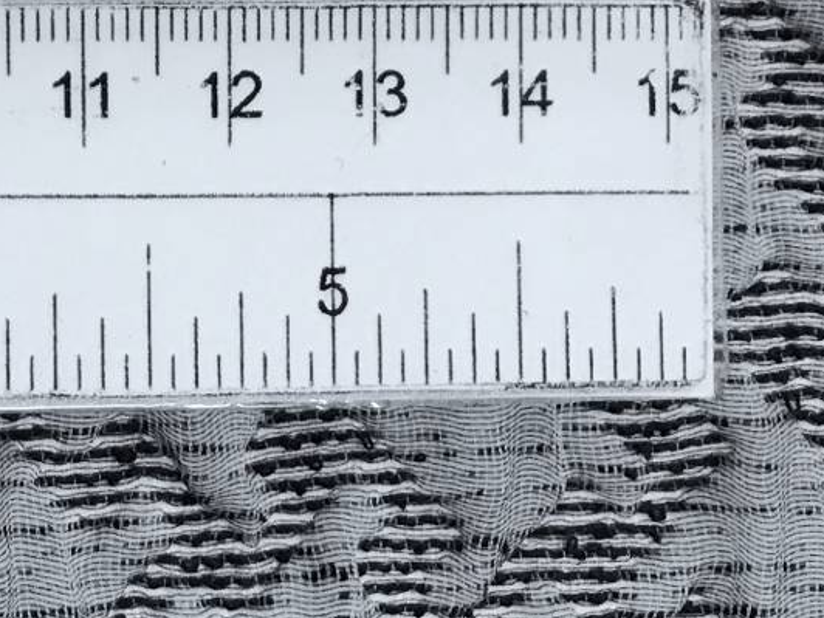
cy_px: -155
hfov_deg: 16.8
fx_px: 2404
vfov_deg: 14.1
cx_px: -553
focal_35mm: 101
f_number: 1.8
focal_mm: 3.99
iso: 40
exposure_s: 1/30
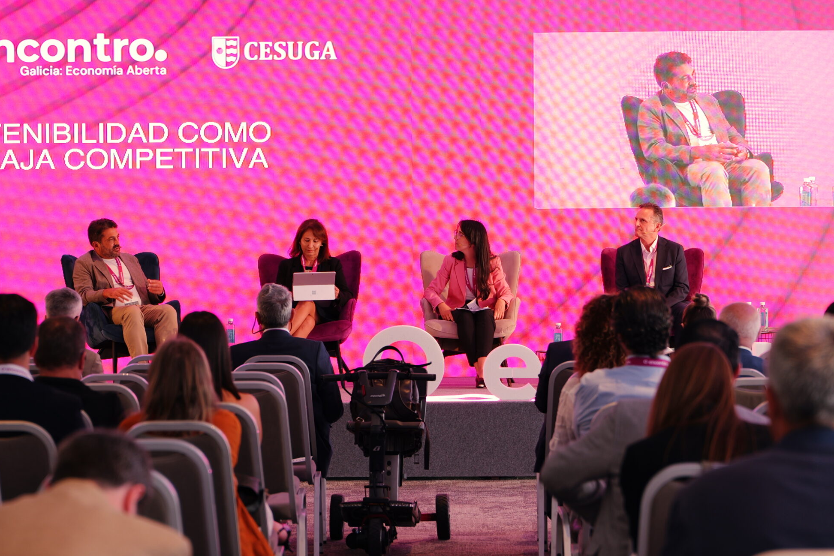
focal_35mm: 129
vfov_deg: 10.6
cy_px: 296
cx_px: 379
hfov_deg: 15.9
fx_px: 2989
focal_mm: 70
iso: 250
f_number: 2.8
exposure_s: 1/50
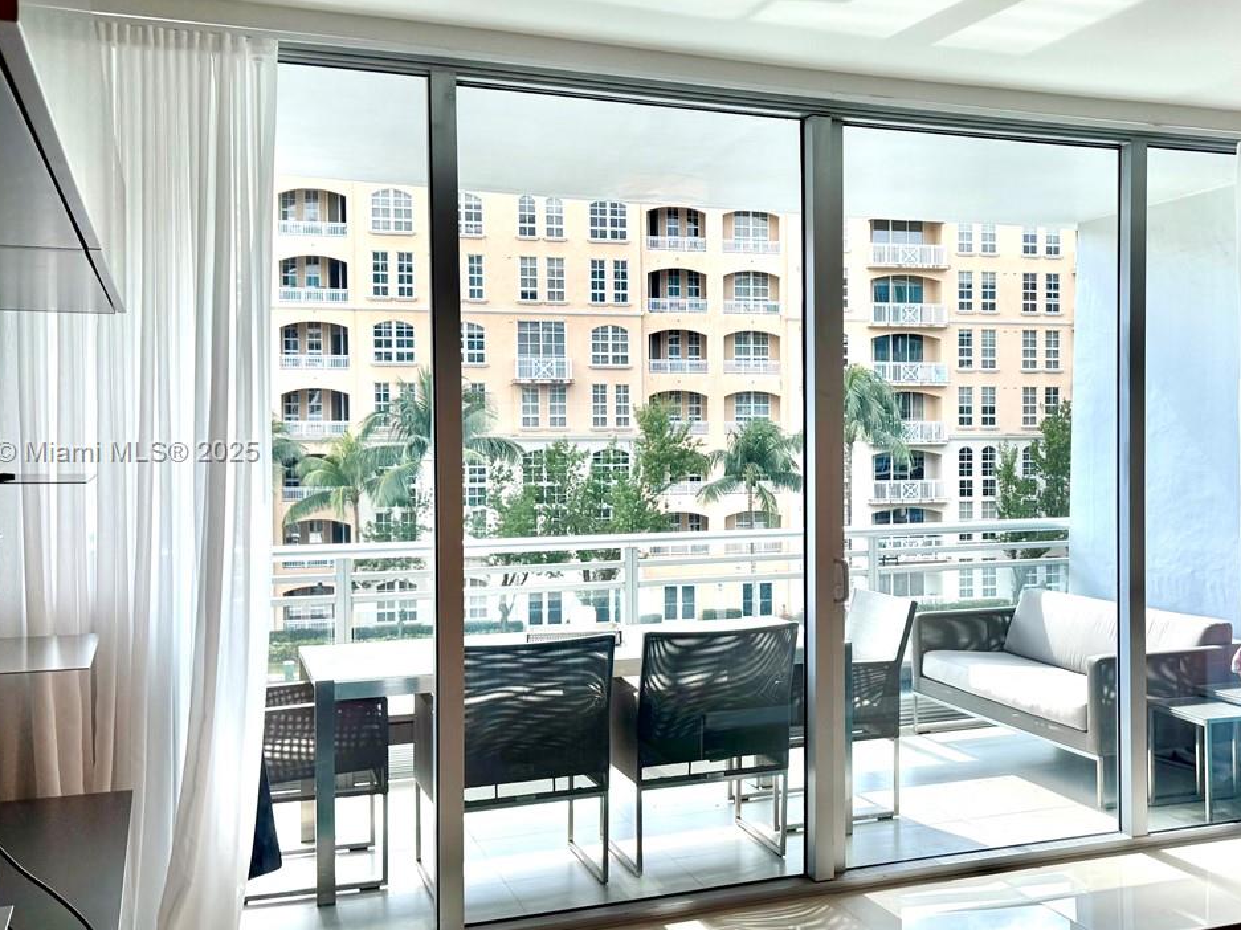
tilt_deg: -1.5
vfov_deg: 35.1
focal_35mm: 41
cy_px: 453
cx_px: 894
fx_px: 1469
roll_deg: +0.3
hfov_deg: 44.6
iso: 80
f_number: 1.78
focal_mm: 6.76
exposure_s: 1/572
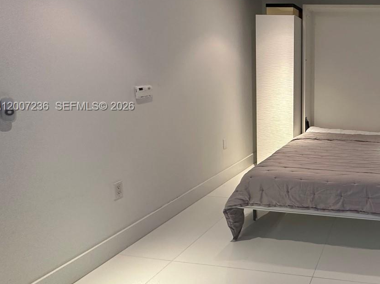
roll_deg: -2.5
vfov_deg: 50.8
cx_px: 358
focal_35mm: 27
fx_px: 296
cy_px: 107
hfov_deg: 54.6
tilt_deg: -7.2
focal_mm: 2.22
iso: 200
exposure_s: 1/60
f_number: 2.2
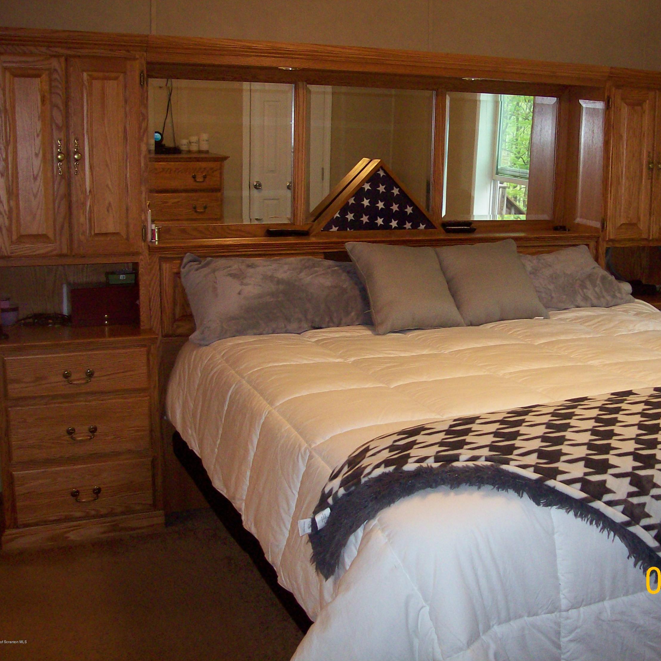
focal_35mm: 43
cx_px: 419
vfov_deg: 39.2
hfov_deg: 38.9
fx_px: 929
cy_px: 328
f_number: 2.7
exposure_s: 1/64
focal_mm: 6
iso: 140
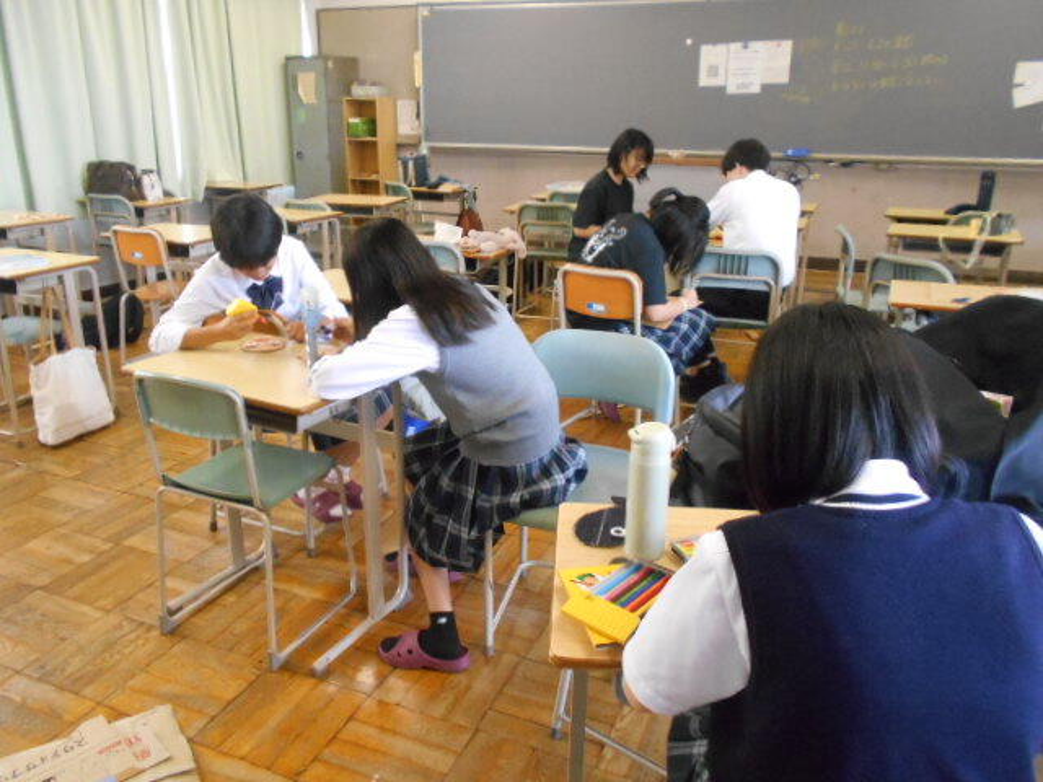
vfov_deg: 53.1
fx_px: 783
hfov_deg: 67.3
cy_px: 391
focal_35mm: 26
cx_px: 522
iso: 800
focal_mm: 4.6
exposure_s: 1/40
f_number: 3.2
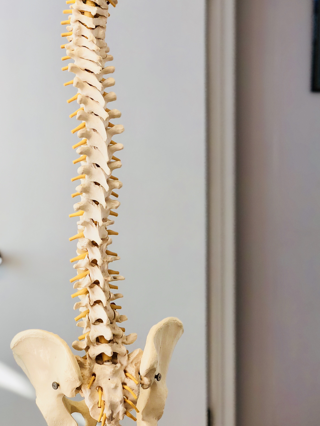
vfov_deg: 28.5
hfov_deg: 21.6
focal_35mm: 68
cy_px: 196
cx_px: 116
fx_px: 838
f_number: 2.4
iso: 20
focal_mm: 6
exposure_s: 1/60
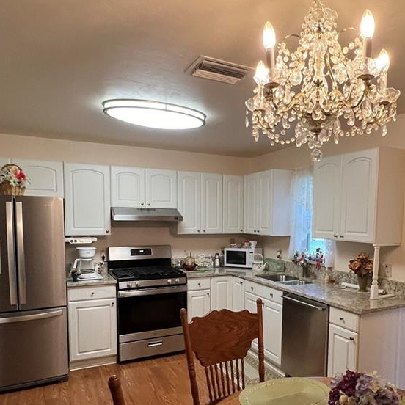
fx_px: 331
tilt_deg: -4.8
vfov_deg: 62.2
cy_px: 249
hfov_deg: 62.6
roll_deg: -1.1
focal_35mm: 25
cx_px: 235
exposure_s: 1/120
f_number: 1.8
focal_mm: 1.57
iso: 250
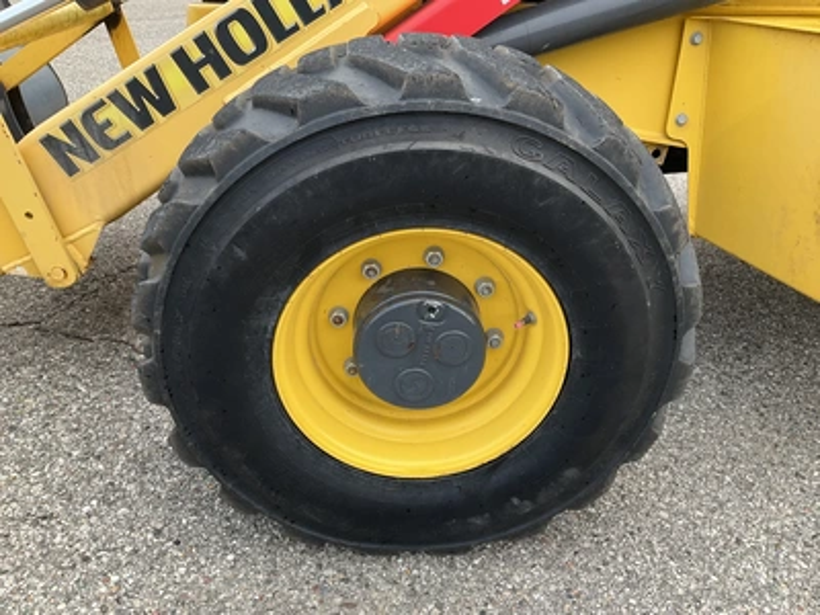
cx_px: 410
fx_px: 687
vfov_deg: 48.2
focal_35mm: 29
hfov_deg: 61.7
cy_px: 308
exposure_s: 1/141
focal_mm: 3
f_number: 1.8
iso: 20
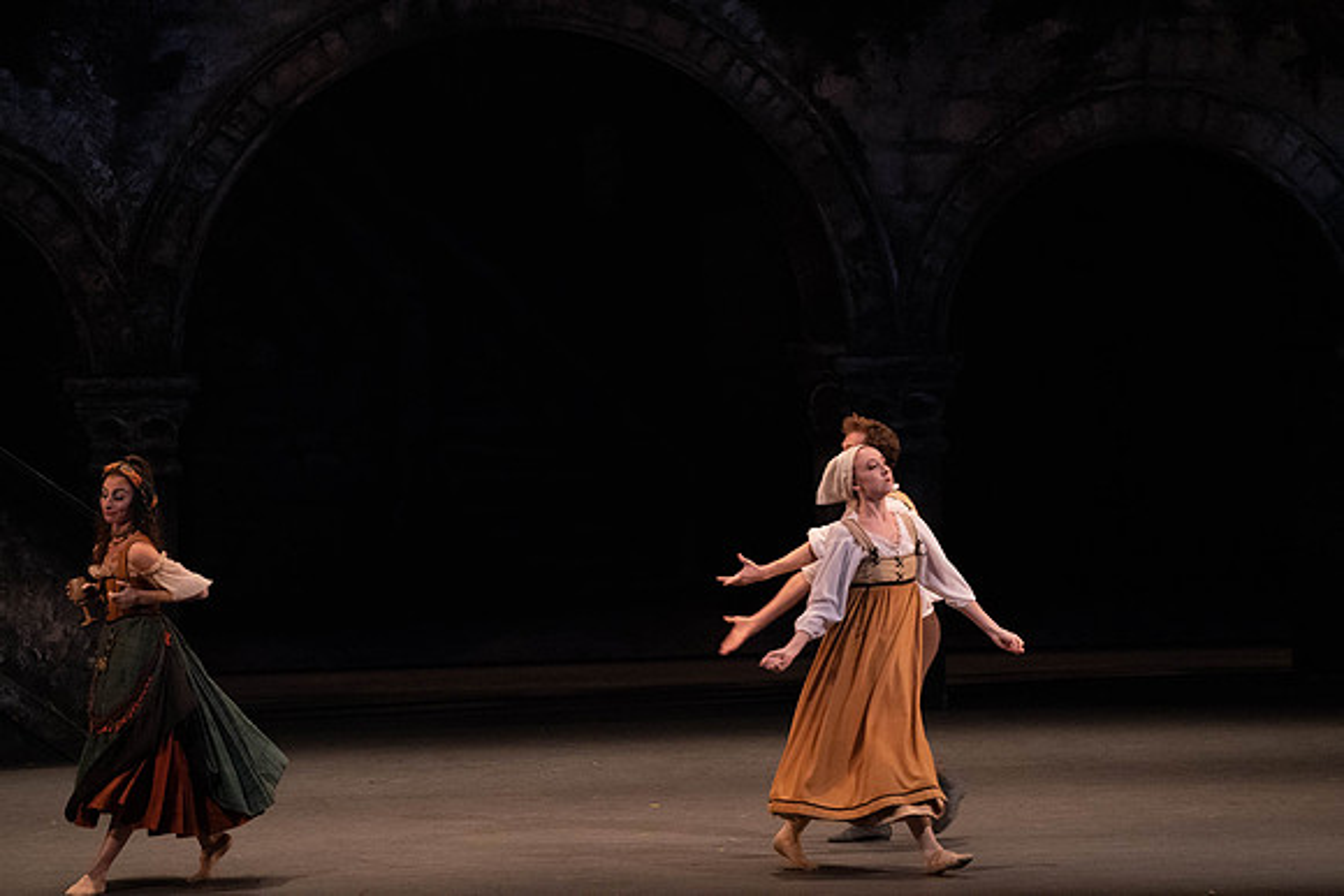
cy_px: 448
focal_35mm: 253
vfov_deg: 5.4
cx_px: 672
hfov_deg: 8.1
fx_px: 9447
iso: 8000
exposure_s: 1/250
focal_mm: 253
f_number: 5.6
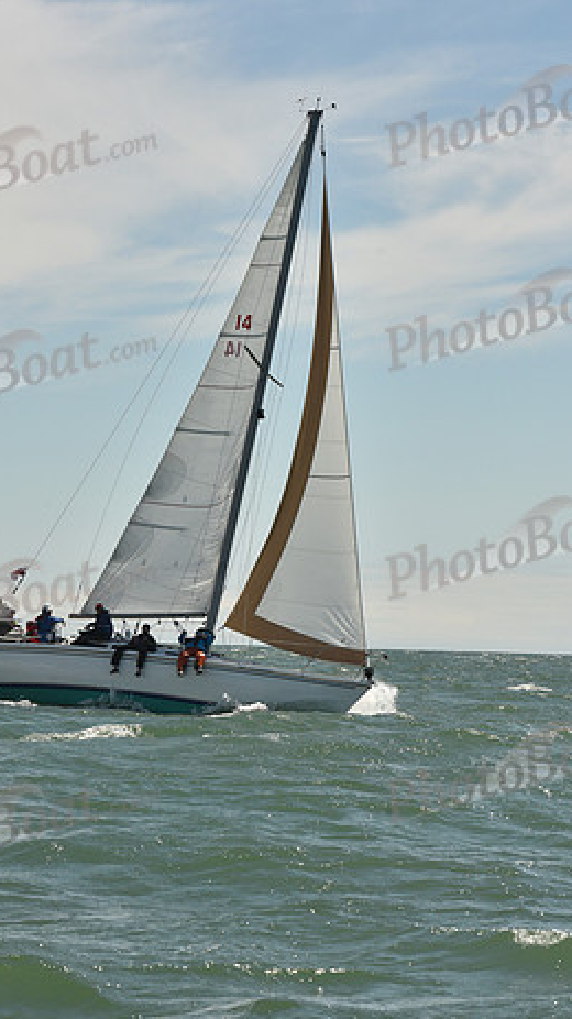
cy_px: 460
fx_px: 3618
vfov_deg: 16.0
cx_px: 272
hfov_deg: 9.0
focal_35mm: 134
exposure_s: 1/800
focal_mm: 102
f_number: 13
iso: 320
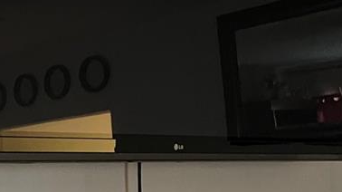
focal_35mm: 90
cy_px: 188
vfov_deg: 13.2
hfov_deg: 22.6
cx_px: -14
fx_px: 816
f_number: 1.5
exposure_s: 1/30
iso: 1000
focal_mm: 5.7
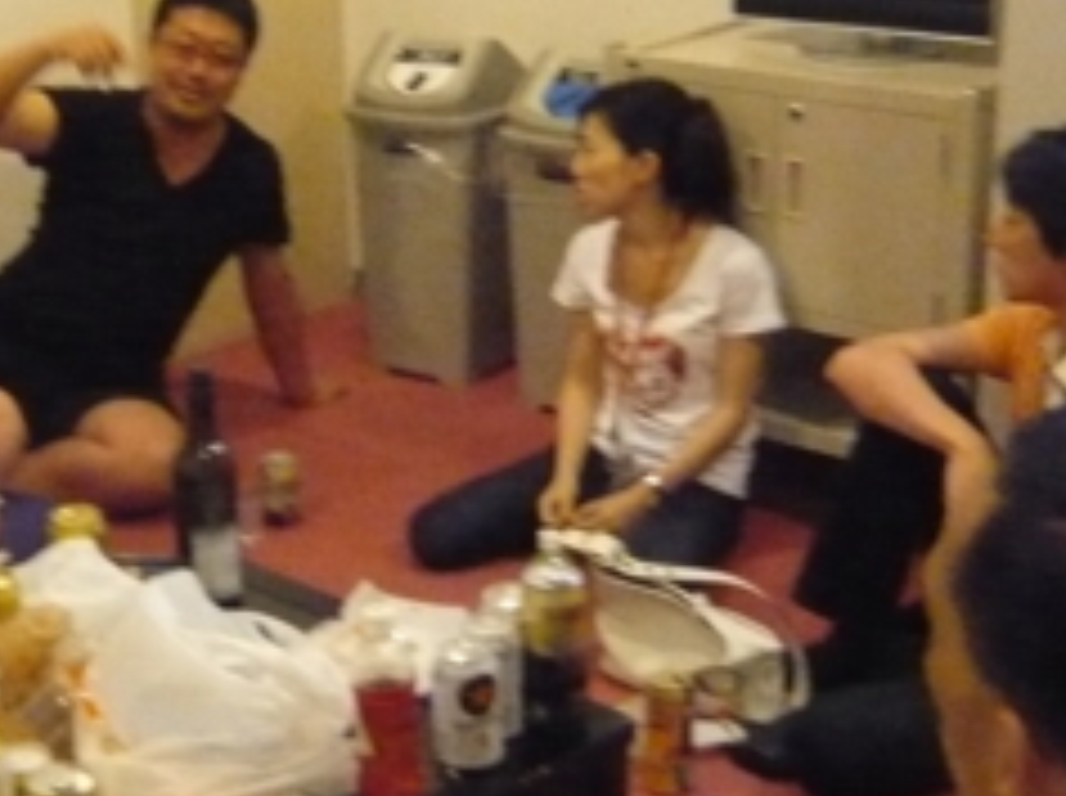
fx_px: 2183
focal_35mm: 71
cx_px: 139
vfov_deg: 20.6
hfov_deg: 26.7
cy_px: 315
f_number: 2.8
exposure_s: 1/20
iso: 800
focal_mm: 4.6
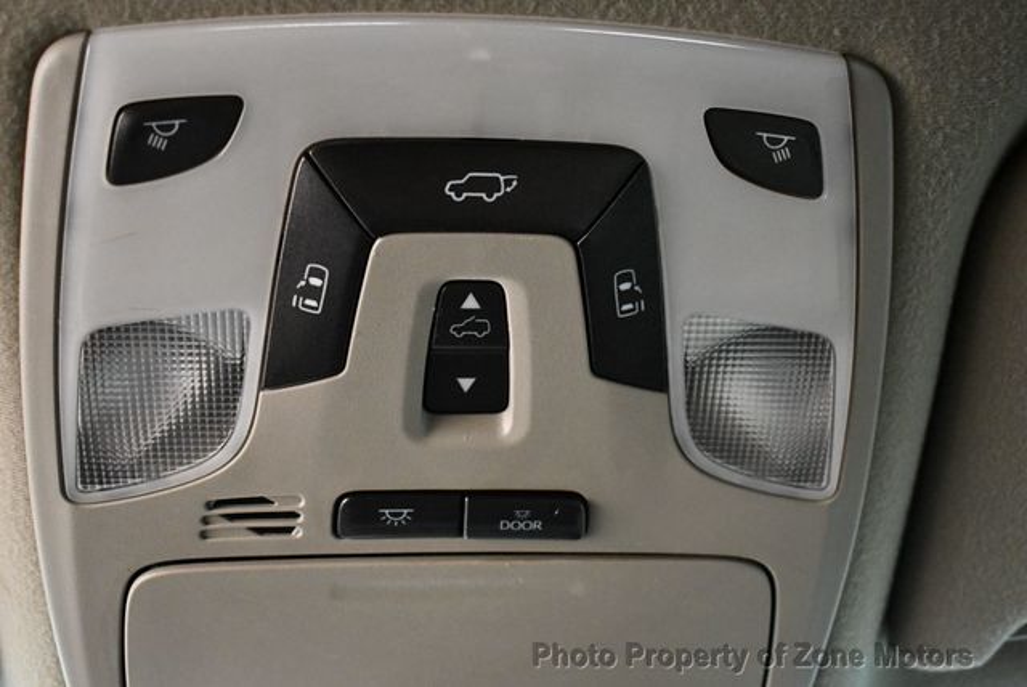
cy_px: 344
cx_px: 514
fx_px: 1313
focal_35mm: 46
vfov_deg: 29.3
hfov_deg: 42.7
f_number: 3.8
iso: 3200
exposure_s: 1/100
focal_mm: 23
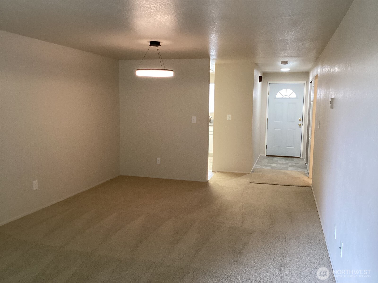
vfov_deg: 45.4
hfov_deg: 58.4
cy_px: 142
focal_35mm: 31
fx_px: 339
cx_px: 189
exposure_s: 1/50
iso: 250
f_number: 2.4
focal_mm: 3.3
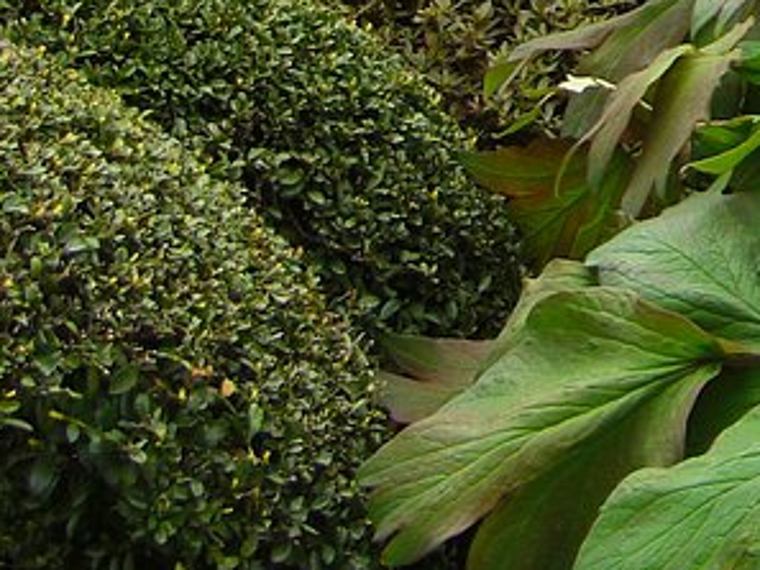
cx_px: 1093
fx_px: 3558
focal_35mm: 162
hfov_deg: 11.7
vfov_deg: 9.0
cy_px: -253
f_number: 3.6
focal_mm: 7.9
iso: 50
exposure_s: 1/250
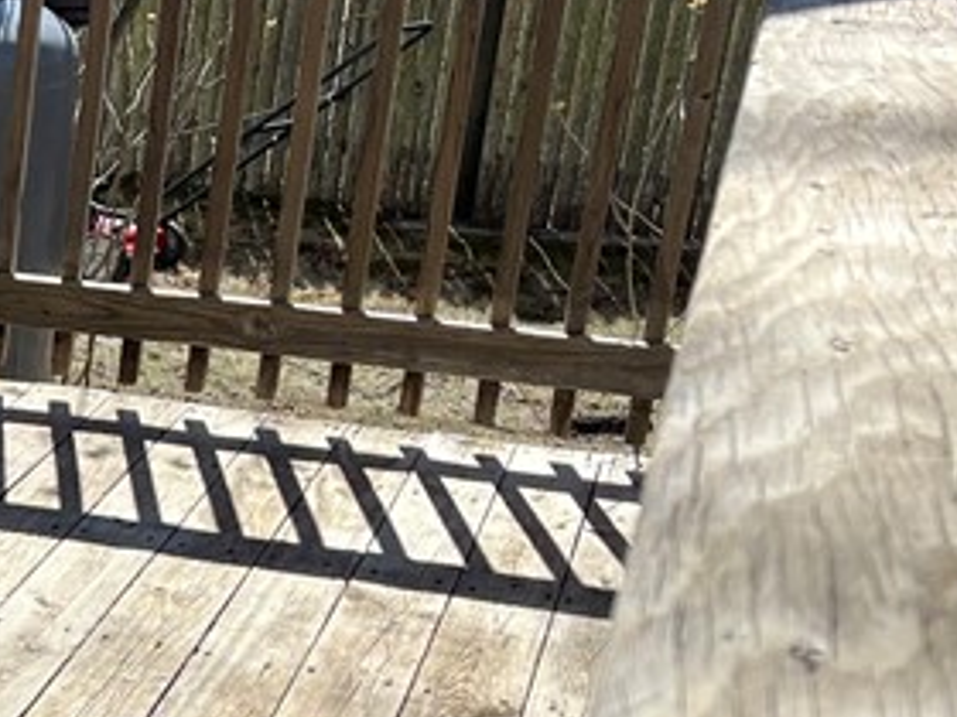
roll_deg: -0.4
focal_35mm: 95
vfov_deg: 15.3
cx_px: -478
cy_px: 717
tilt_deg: -21.5
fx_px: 2626
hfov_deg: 18.3
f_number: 1.6
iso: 50
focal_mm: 5.1
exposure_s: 1/3215
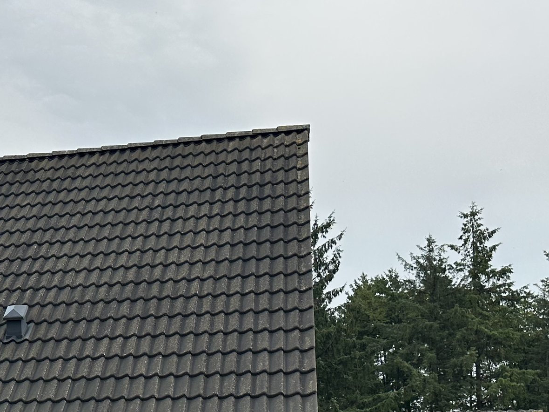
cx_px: 47
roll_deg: -0.2
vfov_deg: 23.4
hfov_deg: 30.2
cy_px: 375
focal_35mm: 61
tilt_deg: +5.2
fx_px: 967
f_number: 1.78
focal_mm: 6.86
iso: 80
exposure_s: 1/3247
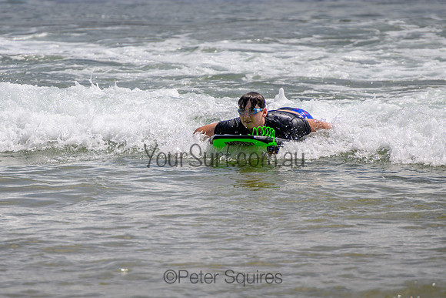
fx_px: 6814
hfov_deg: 3.7
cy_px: 174
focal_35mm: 550
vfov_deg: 2.5
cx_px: 163
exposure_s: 1/2000
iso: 160
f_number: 5.6
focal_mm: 400
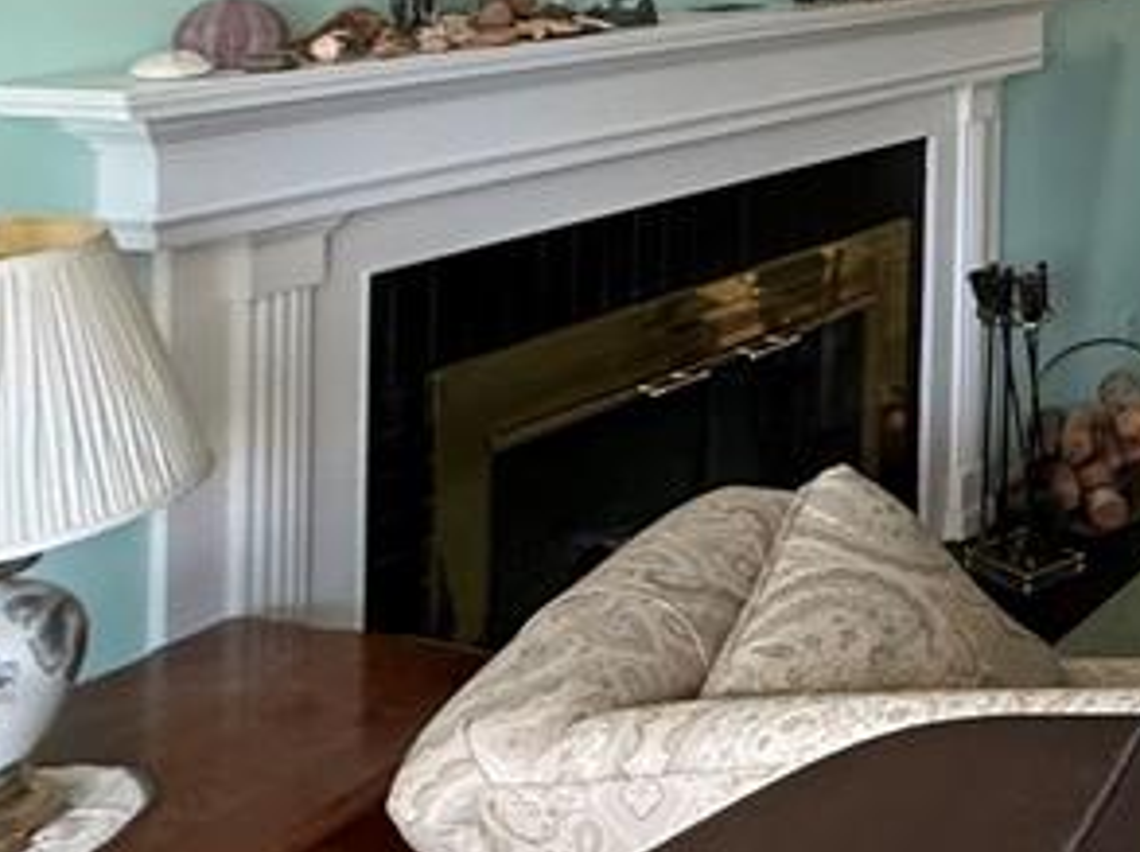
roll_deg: -1.6
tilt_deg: -0.1
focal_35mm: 49
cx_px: 1755
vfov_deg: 26.9
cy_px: -113
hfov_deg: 26.6
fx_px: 1612
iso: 320
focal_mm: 2.22
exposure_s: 1/85
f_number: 2.2
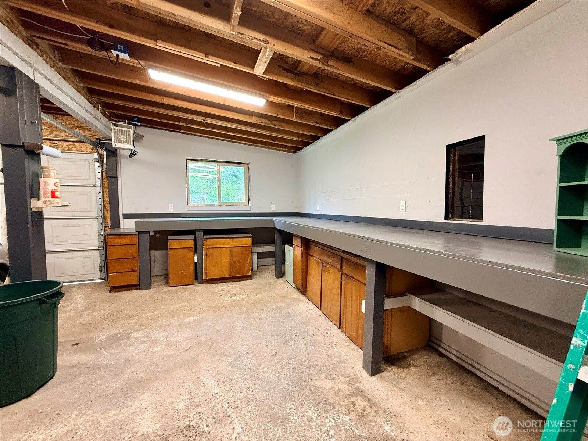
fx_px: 238
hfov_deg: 102.1
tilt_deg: -4.1
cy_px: 220
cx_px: 294
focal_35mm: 14
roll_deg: -0.2
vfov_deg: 85.7
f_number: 2.2
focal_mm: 2.22
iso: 250
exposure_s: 1/60
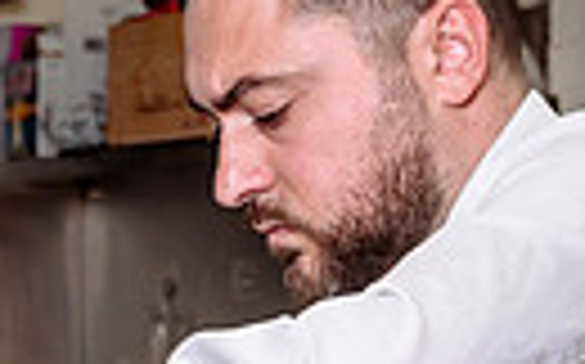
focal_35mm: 175
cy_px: 565
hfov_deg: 11.7
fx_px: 2788
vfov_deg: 7.3
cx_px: -144
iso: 100
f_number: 4
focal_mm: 32.5
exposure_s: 1/60
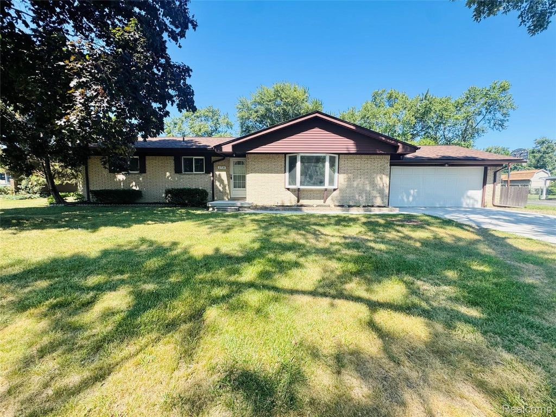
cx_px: 278
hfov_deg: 102.1
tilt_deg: -5.1
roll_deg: +0.0
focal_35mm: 14
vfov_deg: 85.7
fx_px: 225
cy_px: 208
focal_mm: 2.22
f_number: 2.2
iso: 50
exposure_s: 1/625
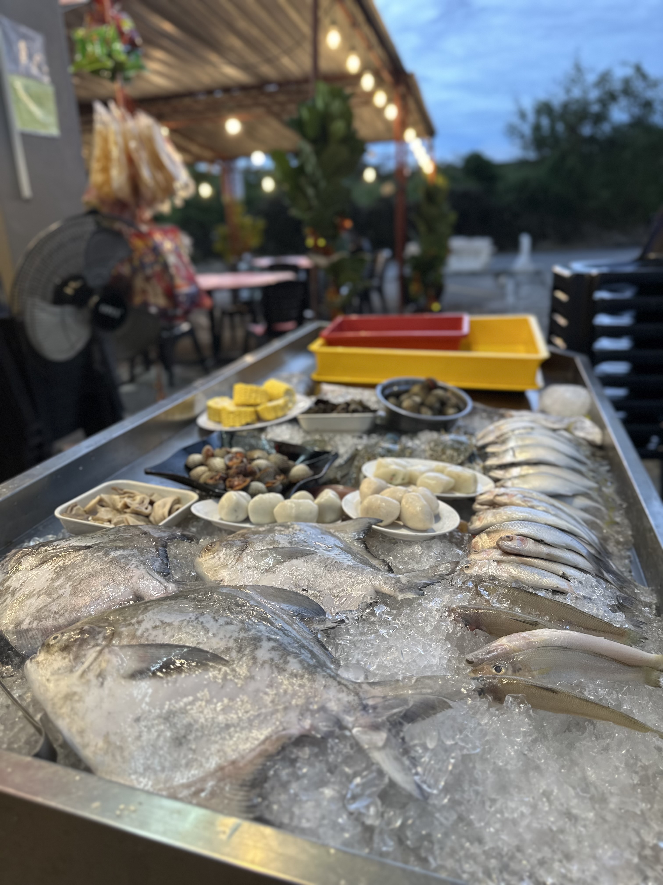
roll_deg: +2.4
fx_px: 613
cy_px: 442
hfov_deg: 56.8
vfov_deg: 71.6
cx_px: 332
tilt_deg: -18.1
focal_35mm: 24
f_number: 1.78
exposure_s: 1/50
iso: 125
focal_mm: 6.86
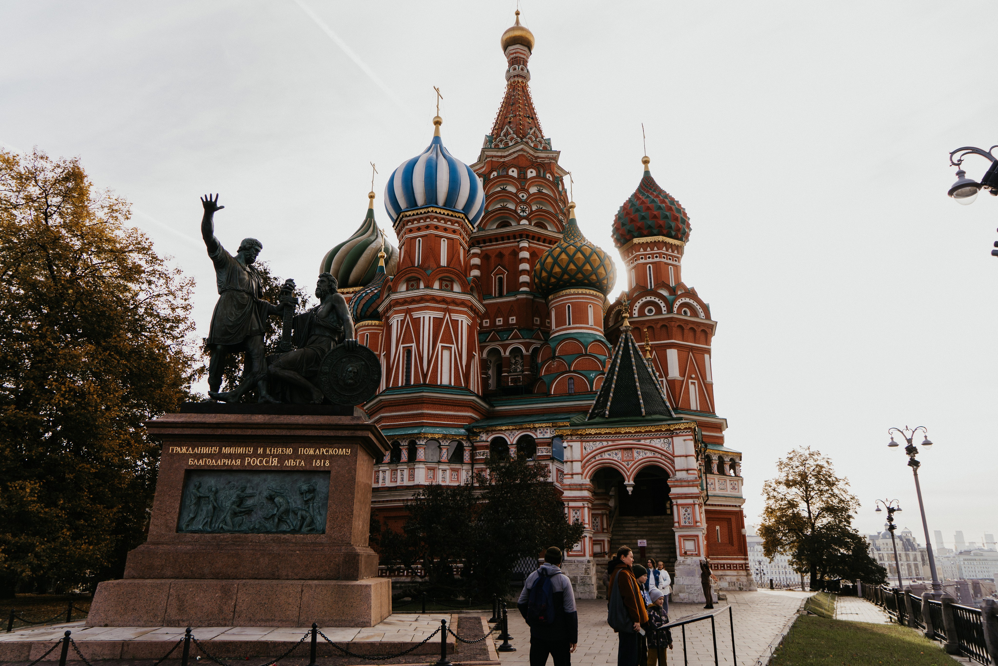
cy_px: 333
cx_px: 499
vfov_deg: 52.1
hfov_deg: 72.5
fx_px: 681
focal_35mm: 25
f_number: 4
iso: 100
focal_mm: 24
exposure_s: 1/320
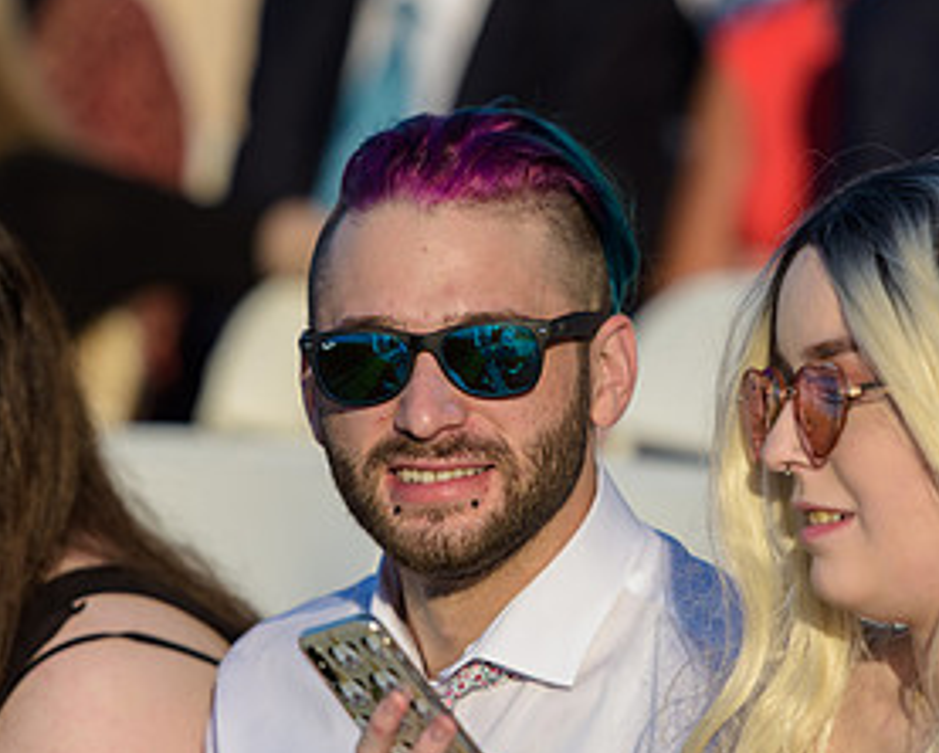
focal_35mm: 344
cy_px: 399
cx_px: 488
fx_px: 9567
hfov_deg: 5.6
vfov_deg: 4.5
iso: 200
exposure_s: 1/3200
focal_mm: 175
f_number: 3.2
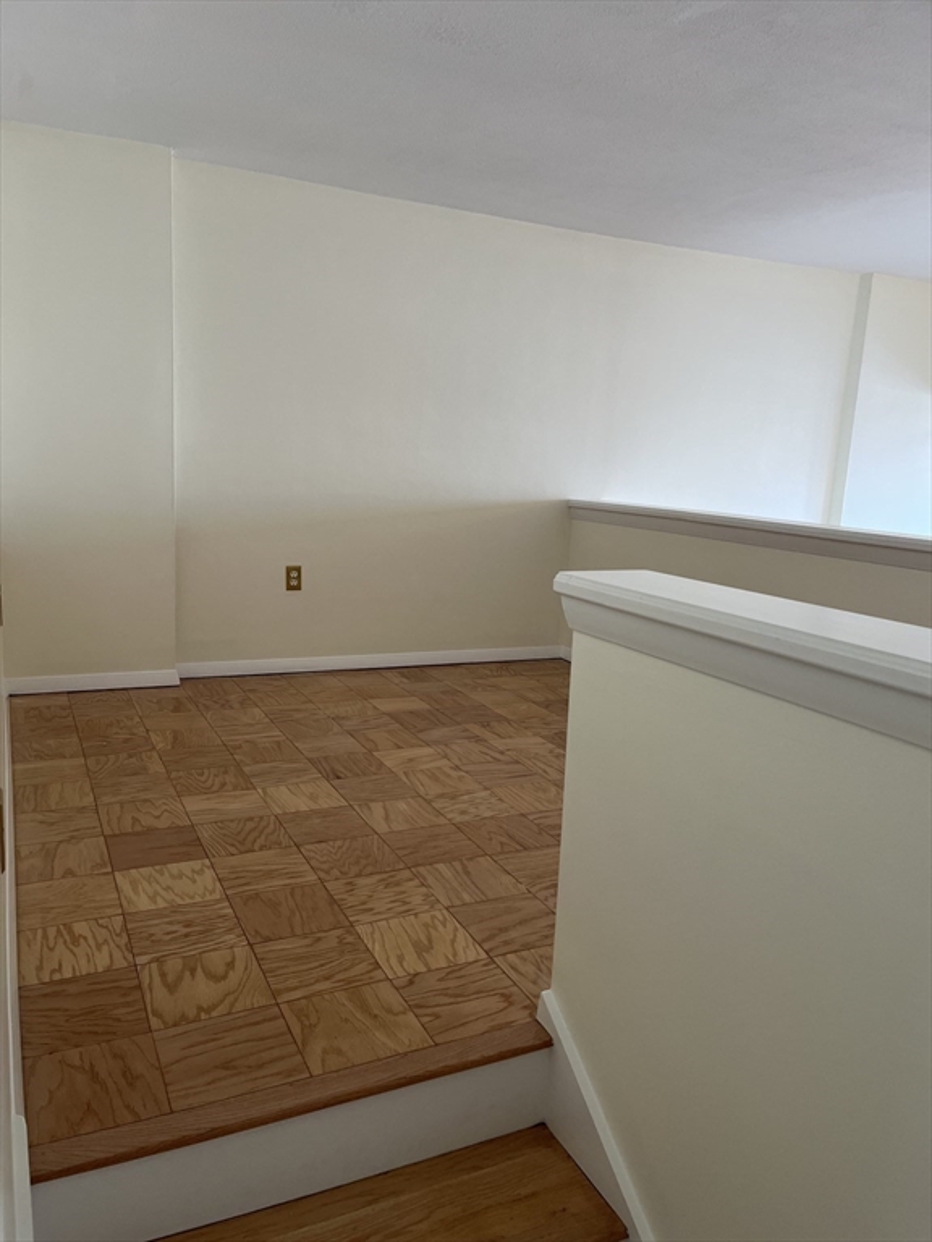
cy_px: 621
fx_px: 933
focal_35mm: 26
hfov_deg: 53.1
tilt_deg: -9.9
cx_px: 466
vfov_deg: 67.3
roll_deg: -2.4
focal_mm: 5.1
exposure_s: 1/120
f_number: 1.6
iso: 100
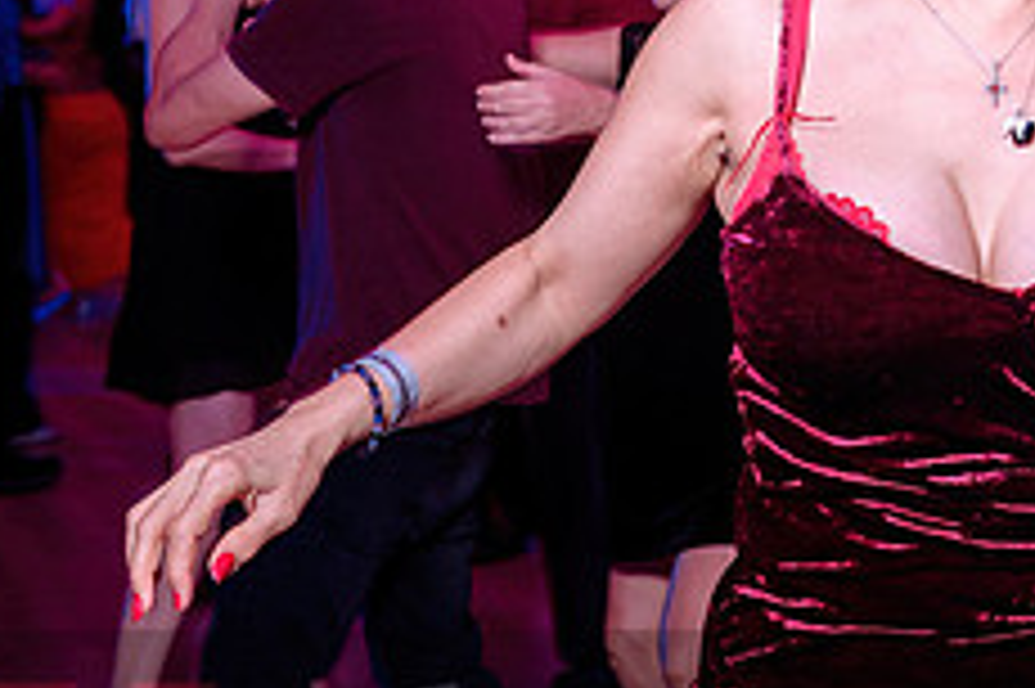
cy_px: 98
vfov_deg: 15.5
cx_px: 922
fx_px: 2499
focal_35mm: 87
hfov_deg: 22.8
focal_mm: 32
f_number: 3.5
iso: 800
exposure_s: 1/60
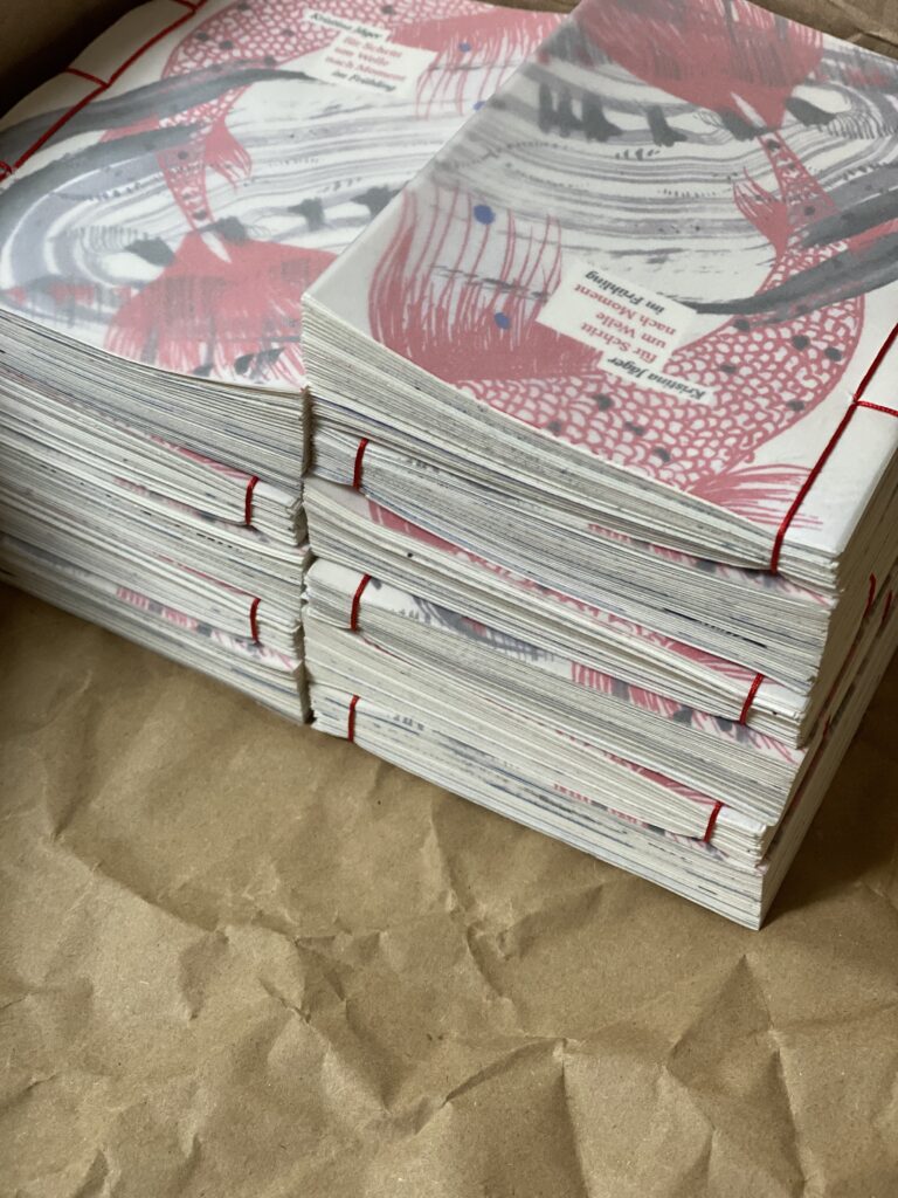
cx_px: 449
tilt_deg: -62.1
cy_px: 599
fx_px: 1799
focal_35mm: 52
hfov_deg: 28.0
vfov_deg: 36.8
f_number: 2
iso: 160
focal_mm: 6
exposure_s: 1/122
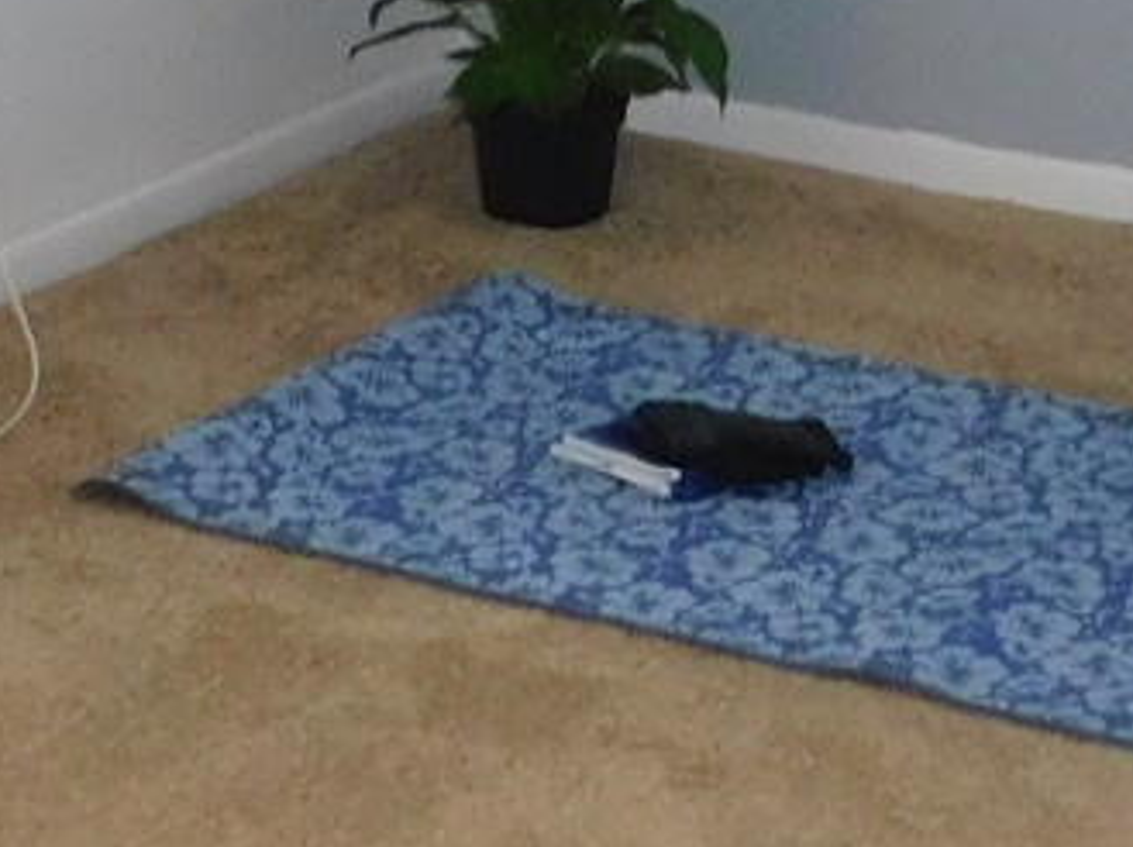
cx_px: 306
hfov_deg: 12.4
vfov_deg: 8.8
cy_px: -892
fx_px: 5198
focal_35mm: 159
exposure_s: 1/30
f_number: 3
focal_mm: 4
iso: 200
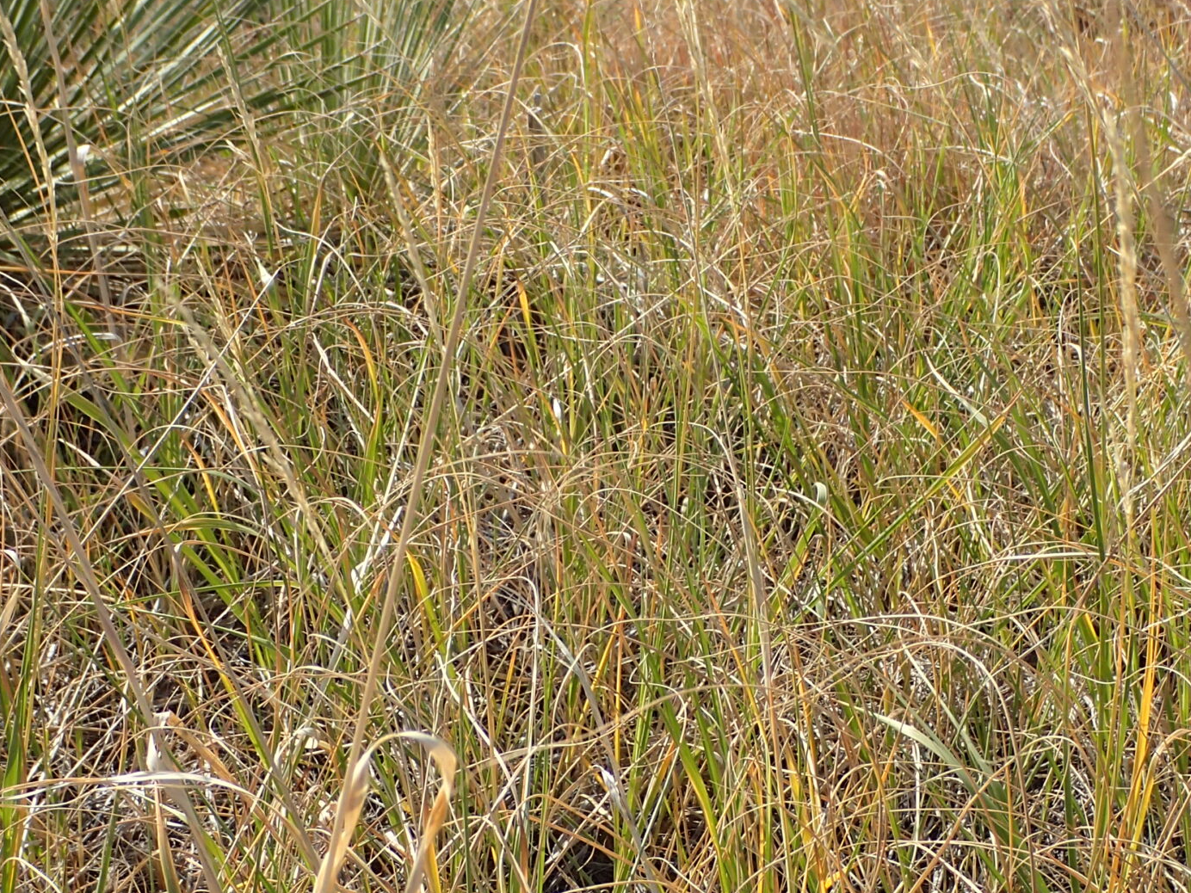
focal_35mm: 98
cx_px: 586
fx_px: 3372
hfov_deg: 20.0
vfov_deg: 15.1
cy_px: 483
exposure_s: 1/400
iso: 100
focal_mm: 9.61
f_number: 4.5
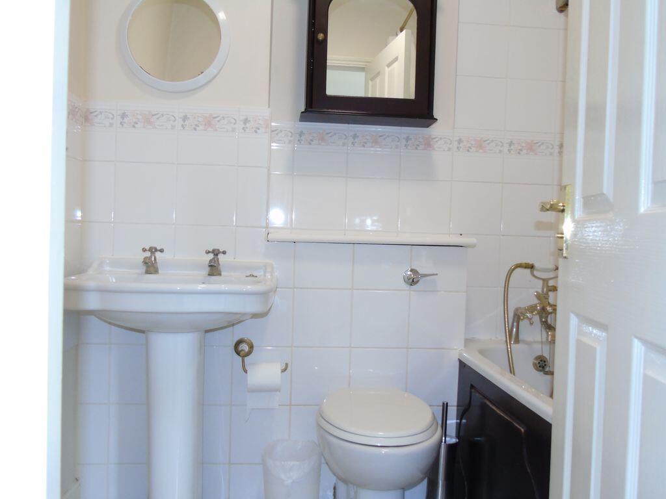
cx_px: 333
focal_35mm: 29
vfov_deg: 48.2
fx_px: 558
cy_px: 250
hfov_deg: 61.7
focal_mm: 5.2
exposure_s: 1/40
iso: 200
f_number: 3.6
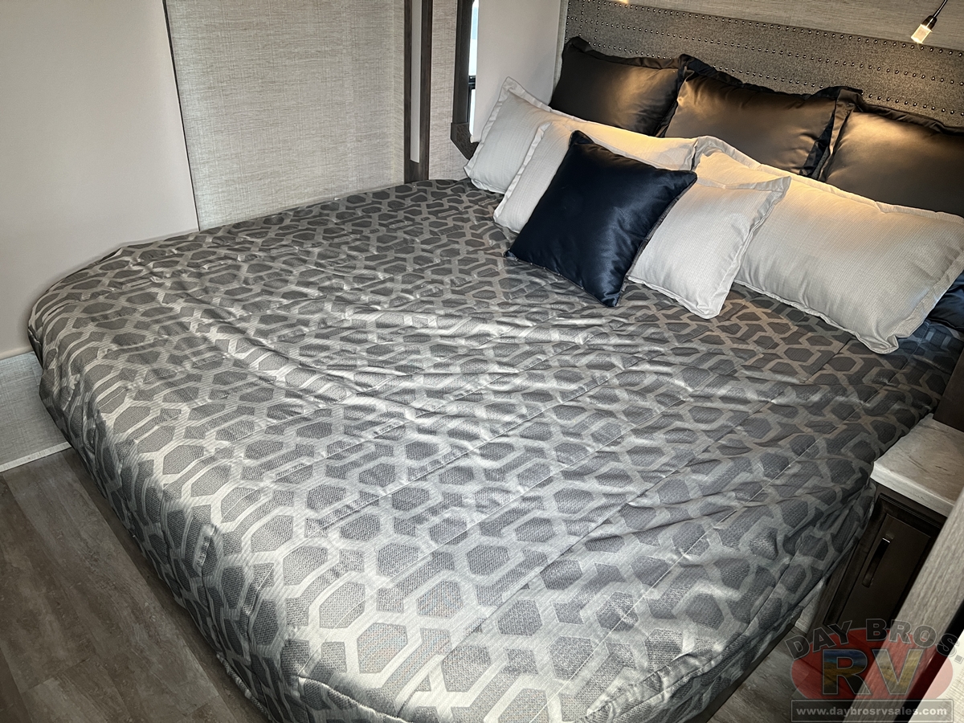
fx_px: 724
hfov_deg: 67.3
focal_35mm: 26
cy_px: 362
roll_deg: -1.4
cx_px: 482
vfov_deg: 53.1
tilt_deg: -31.8
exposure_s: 1/73
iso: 125
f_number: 1.5
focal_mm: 5.7
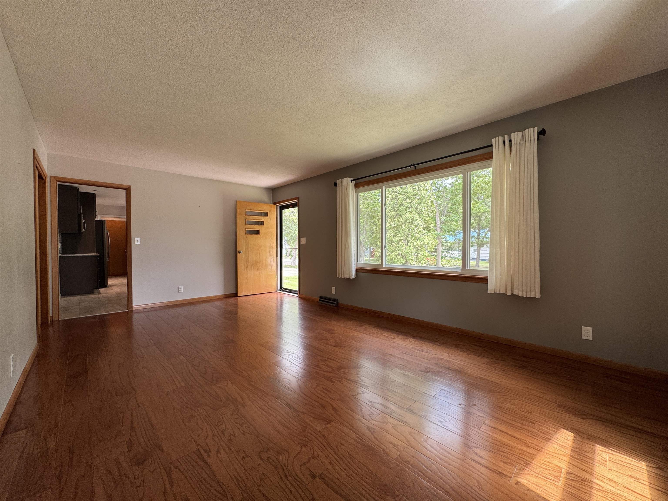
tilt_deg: -1.7
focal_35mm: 14
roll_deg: +0.0
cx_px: 334
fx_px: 270
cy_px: 250
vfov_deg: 85.7
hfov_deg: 102.1
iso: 64
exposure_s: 1/99
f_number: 2.2
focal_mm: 2.22
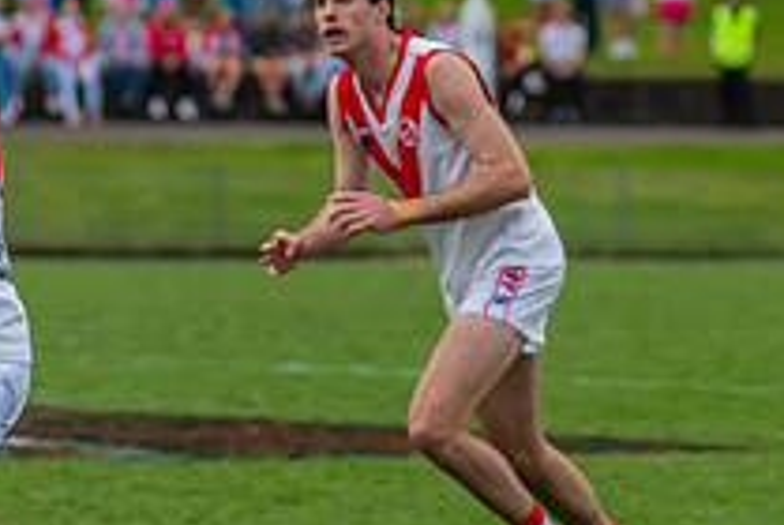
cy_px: 186
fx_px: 12692
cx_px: -244
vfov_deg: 2.4
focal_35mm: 582
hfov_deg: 3.5
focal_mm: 210
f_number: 5.6
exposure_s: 1/1600
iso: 800
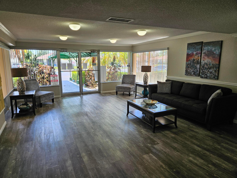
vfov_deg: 58.9
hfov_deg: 73.9
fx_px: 157
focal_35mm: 23
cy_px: 89
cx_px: 118
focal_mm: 5.4
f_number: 1.8
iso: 50
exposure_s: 1/120
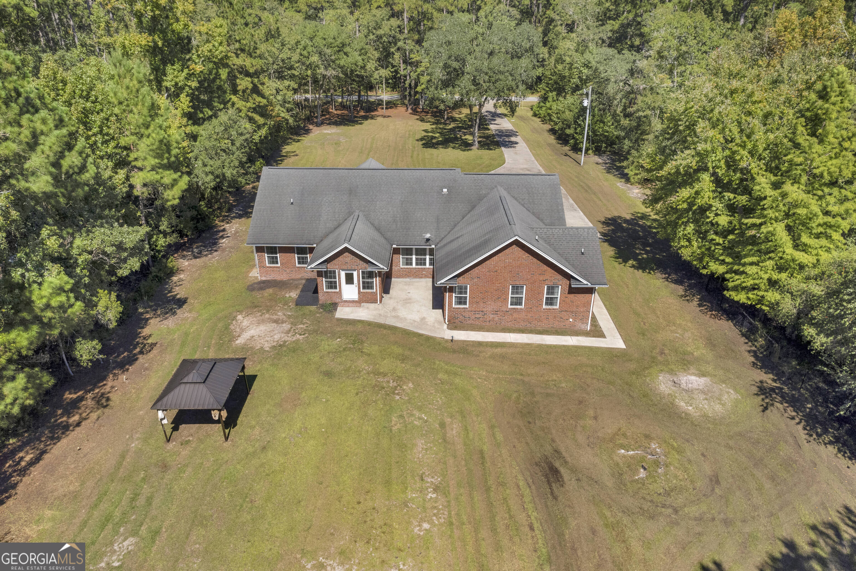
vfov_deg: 57.2
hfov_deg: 78.6
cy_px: 286
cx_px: 428
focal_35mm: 22
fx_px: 523
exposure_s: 1/3200
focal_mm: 8.38
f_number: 2.8
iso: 100
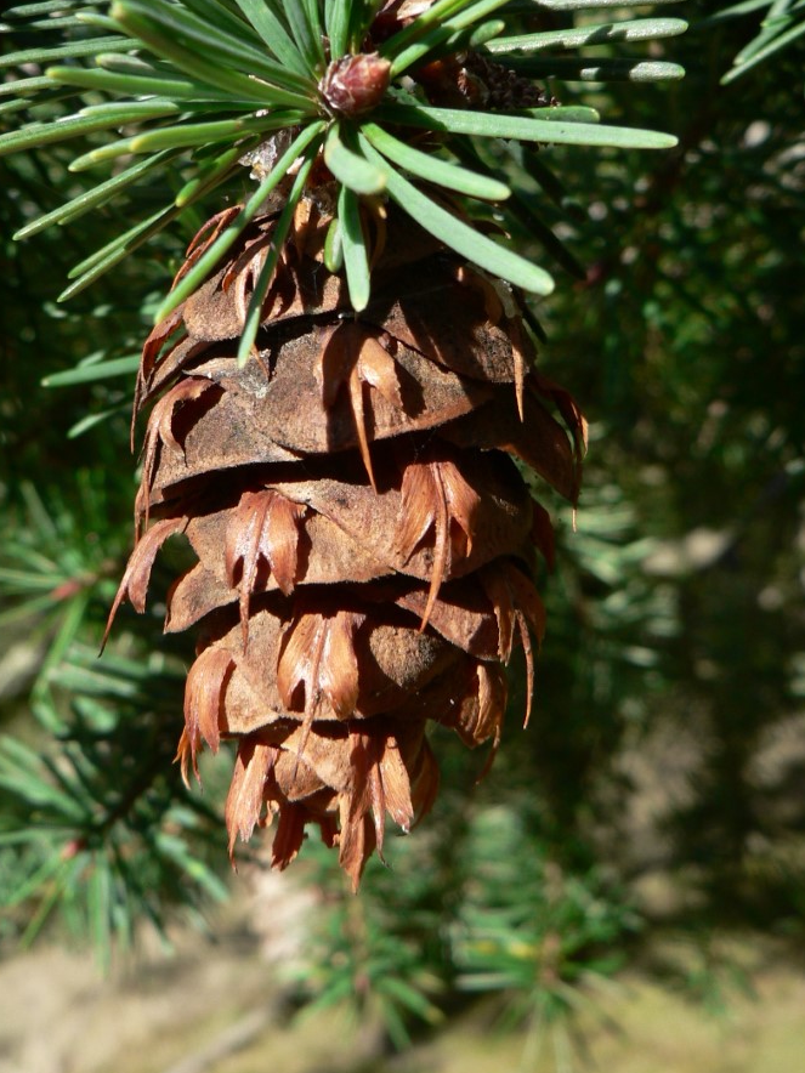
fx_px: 1364
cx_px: 342
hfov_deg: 32.8
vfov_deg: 42.8
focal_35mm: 44
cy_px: 455
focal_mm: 6
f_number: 4
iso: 80
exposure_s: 1/320
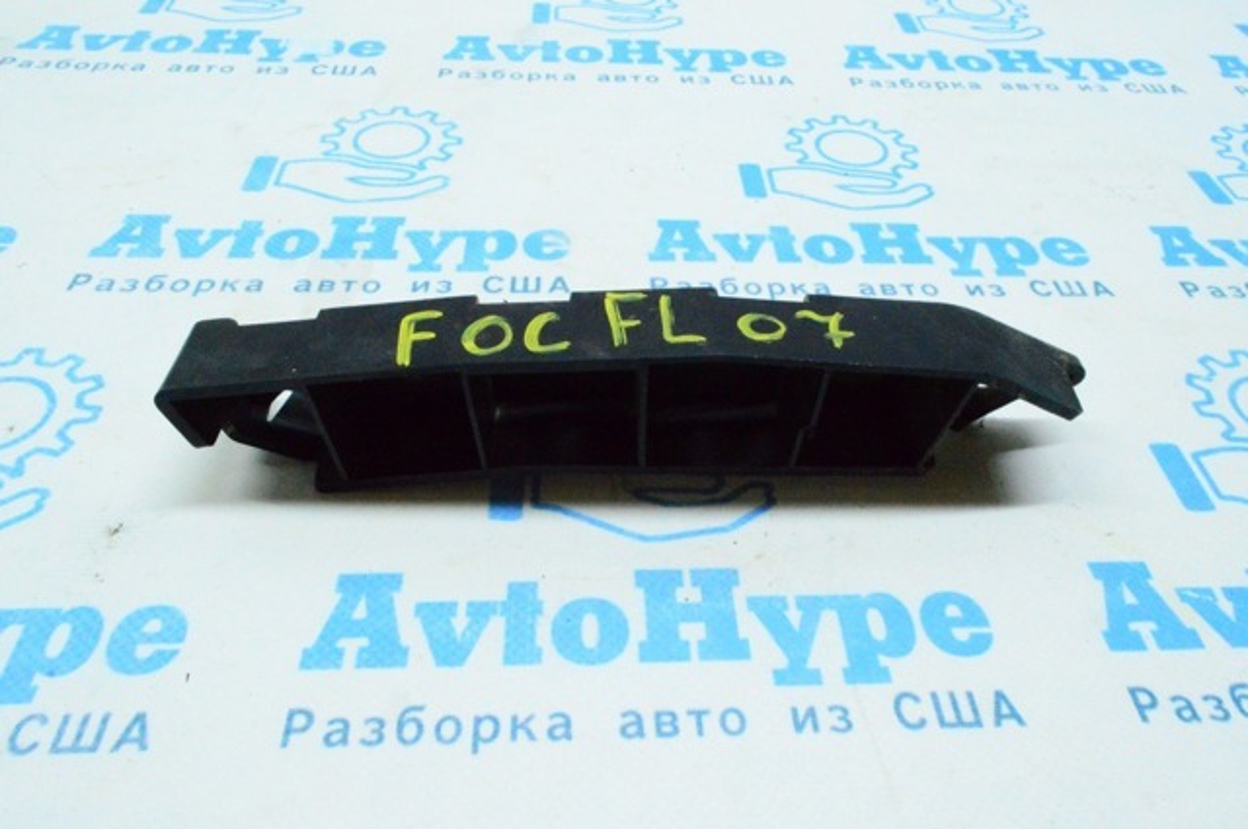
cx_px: 624
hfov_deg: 67.4
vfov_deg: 47.8
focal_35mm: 27
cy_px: 414
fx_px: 935
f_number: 22
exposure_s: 1/60
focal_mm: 18
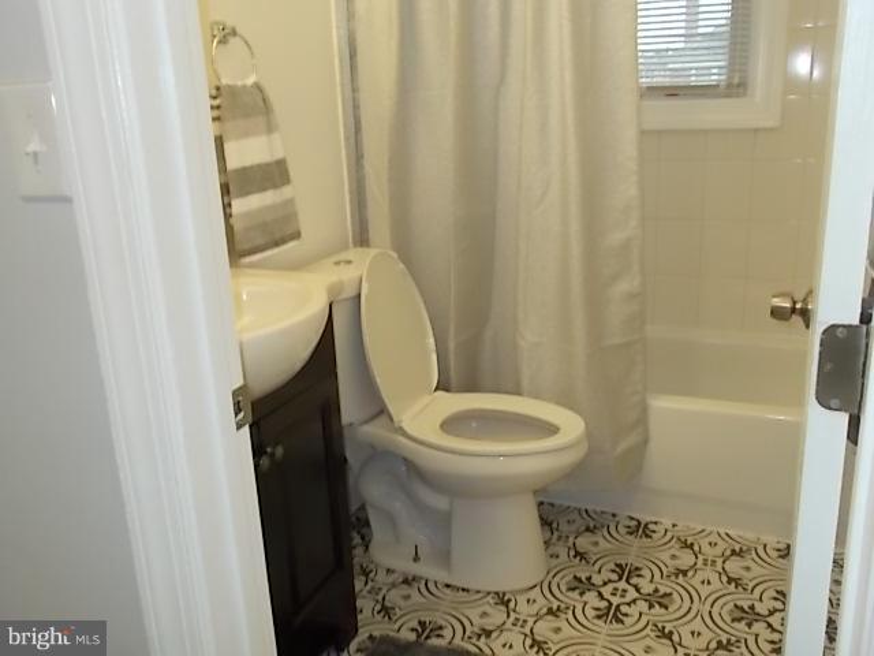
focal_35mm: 34
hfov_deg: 54.0
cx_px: 437
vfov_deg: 41.8
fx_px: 858
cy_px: 328
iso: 200
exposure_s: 1/25
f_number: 3.6
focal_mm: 6
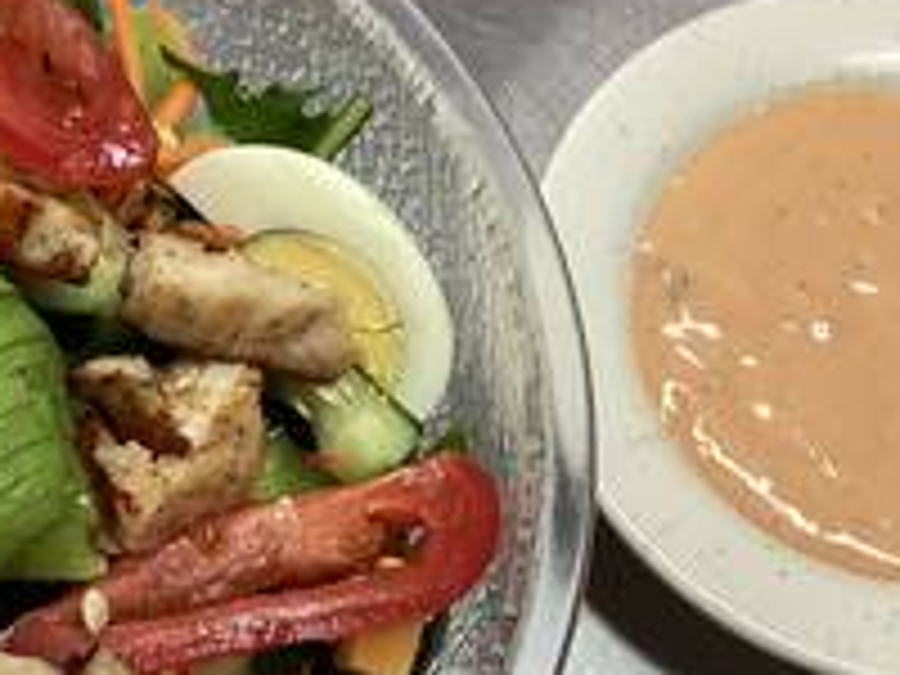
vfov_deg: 16.2
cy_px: 351
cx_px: 180
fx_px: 2366
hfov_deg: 21.3
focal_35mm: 91
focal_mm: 3.3
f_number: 2.4
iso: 50
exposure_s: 1/60
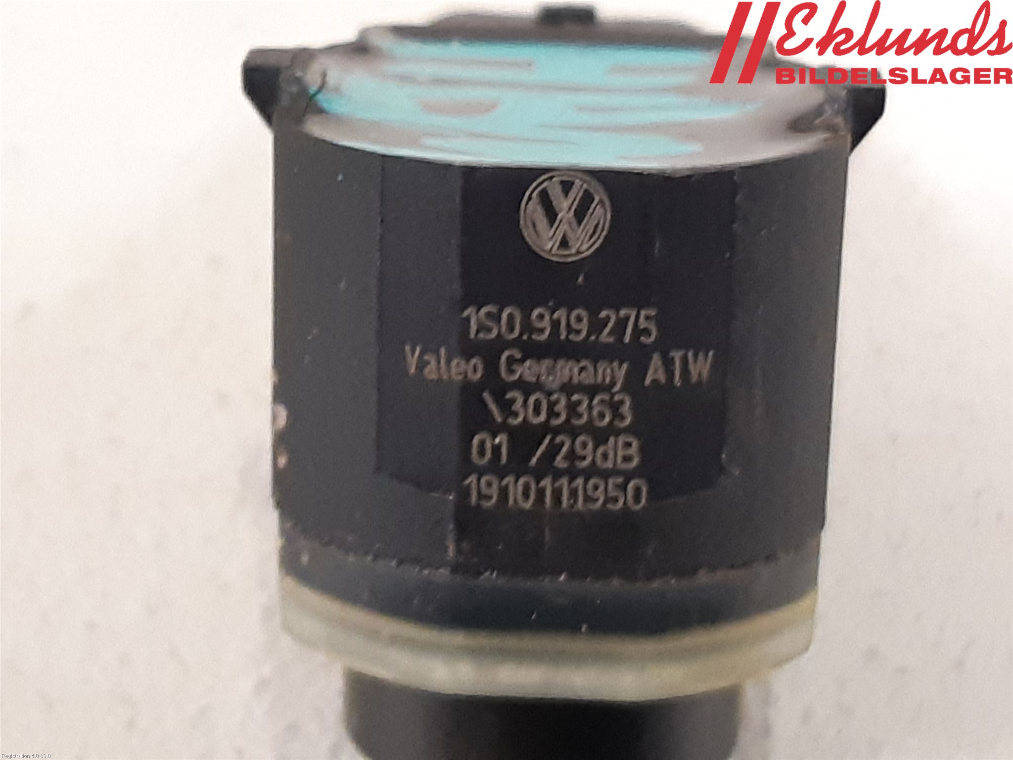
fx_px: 761
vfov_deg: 53.1
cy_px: 380
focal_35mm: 26
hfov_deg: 67.3
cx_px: 506
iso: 250
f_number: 1.7
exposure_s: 1/25
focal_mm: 3.93
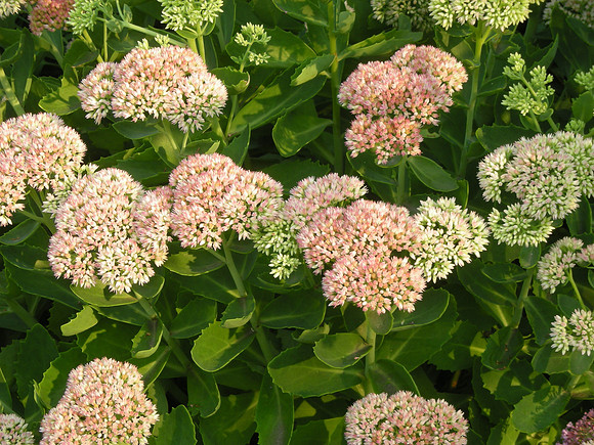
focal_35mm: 105
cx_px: 297
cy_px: 222
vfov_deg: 14.1
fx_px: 1802
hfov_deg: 18.7
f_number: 4.7
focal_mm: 17.1
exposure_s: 1/80.5
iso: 50
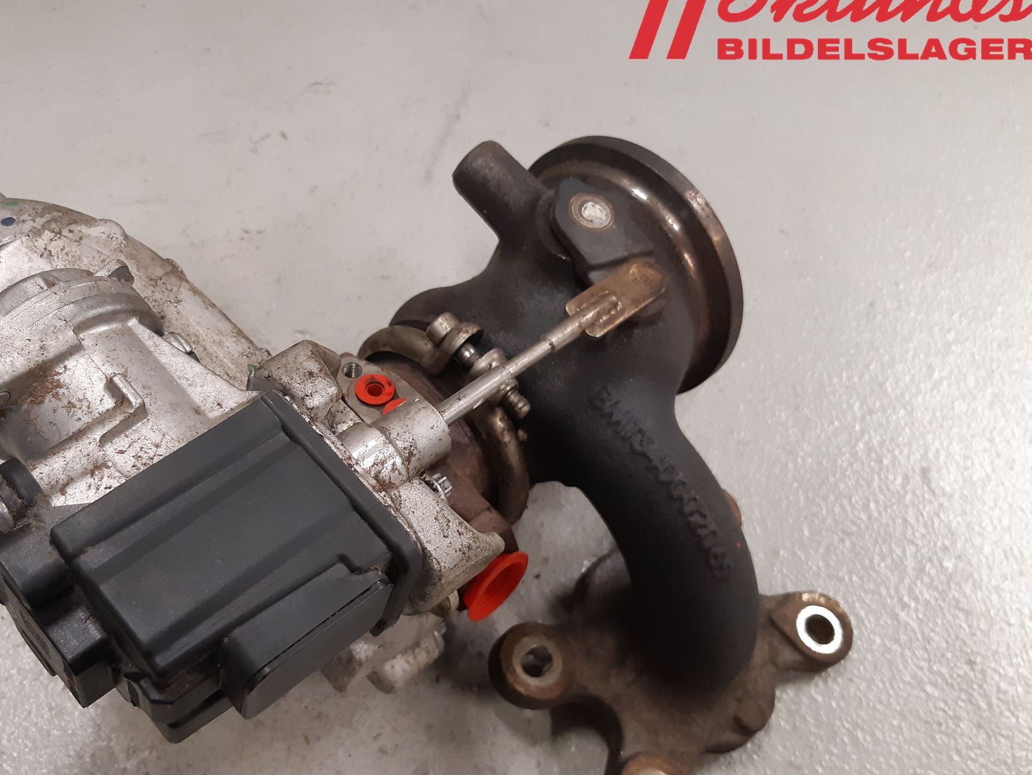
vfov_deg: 41.7
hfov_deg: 53.1
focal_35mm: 34
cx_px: 358
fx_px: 1014
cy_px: 454
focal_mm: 3.93
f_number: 1.7
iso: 200
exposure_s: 1/50
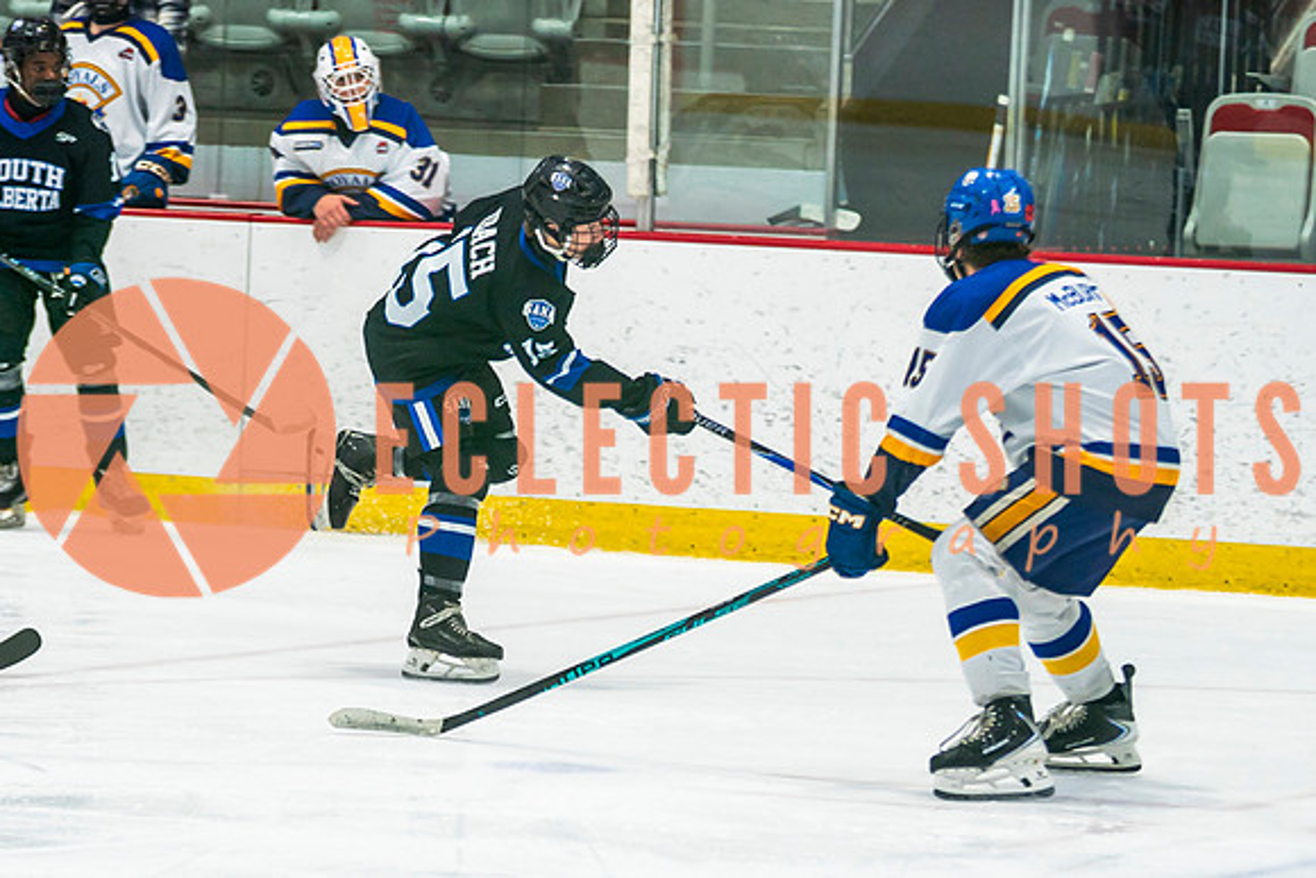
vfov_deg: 5.3
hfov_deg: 8.0
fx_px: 9410
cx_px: 356
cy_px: 647
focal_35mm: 257
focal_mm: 120
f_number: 2.8
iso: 400
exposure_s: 1/640
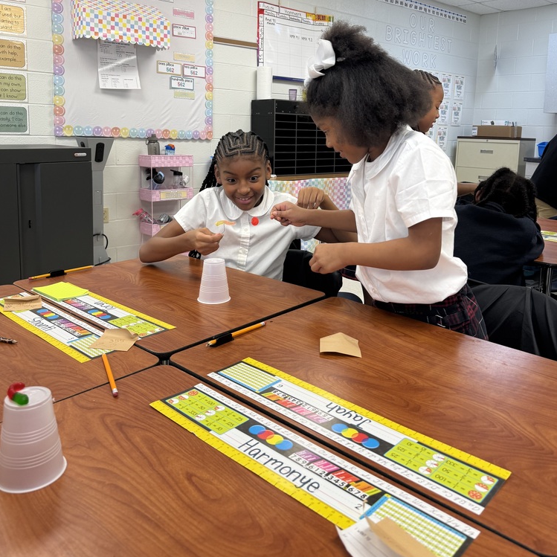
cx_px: 284
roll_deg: -1.0
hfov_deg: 55.6
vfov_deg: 54.9
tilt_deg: -9.7
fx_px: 528
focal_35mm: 29
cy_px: 202
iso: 80
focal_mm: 6.76
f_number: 1.78
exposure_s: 1/120
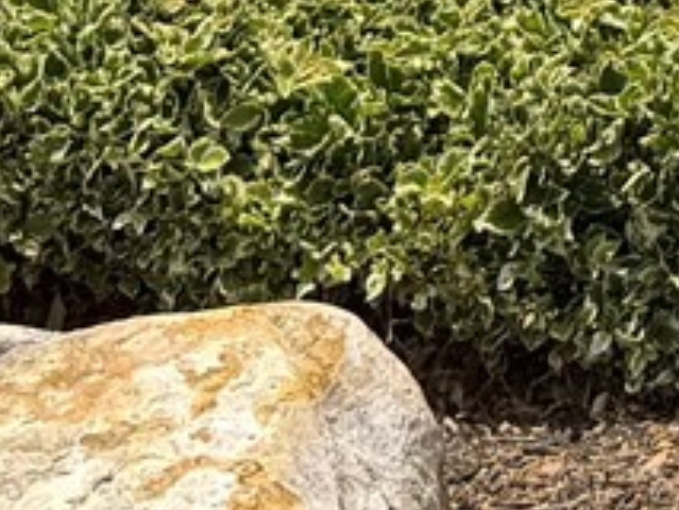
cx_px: 1307
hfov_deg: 10.2
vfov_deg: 7.6
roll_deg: -1.8
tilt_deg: -4.5
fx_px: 3533
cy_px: -822
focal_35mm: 180
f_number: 1.78
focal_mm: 6.76
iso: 80
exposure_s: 1/4405
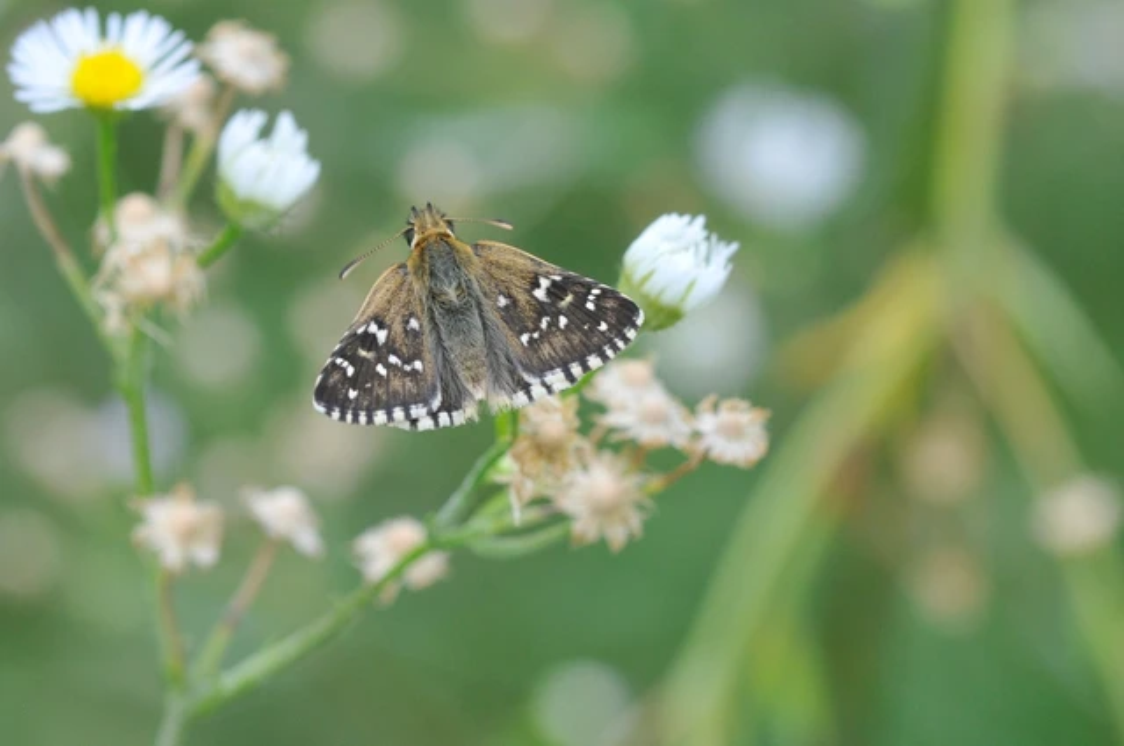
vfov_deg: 8.7
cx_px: 562
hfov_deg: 13.1
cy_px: 373
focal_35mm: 158
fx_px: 4911
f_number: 9
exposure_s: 1/100
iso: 400
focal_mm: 105
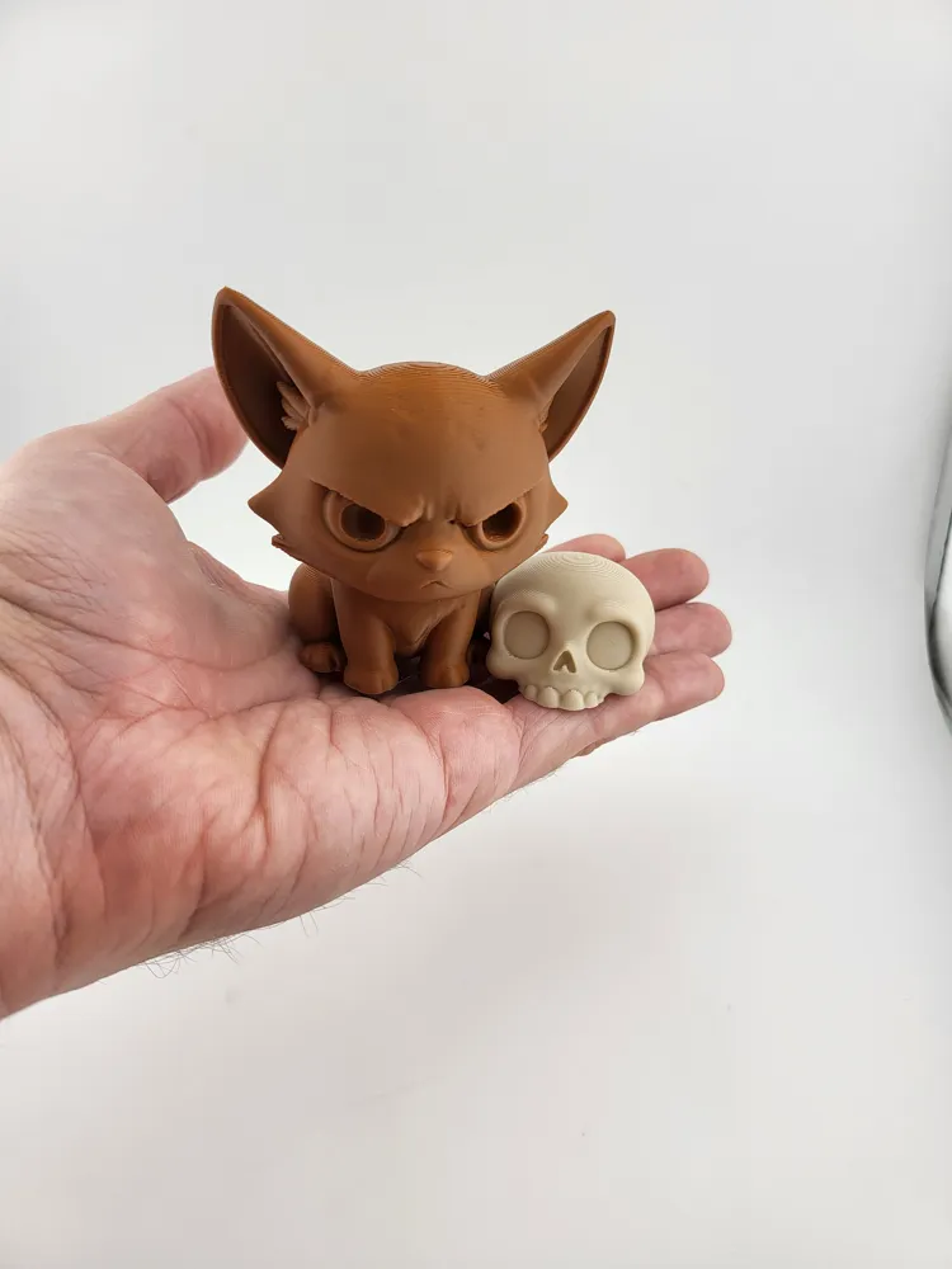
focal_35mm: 24
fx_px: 880
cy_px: 634
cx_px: 476
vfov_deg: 71.6
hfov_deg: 56.8
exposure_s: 1/533
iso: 40
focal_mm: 5
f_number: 1.8
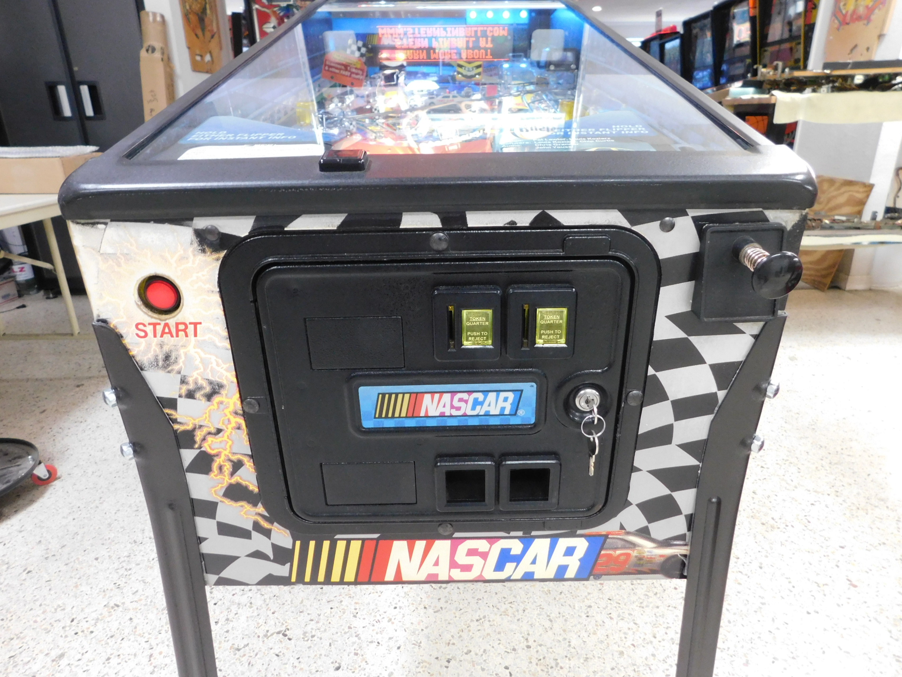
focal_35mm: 23
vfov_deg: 58.9
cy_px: 338
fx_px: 599
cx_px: 451
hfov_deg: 73.9
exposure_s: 1/30
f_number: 3
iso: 400
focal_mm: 4
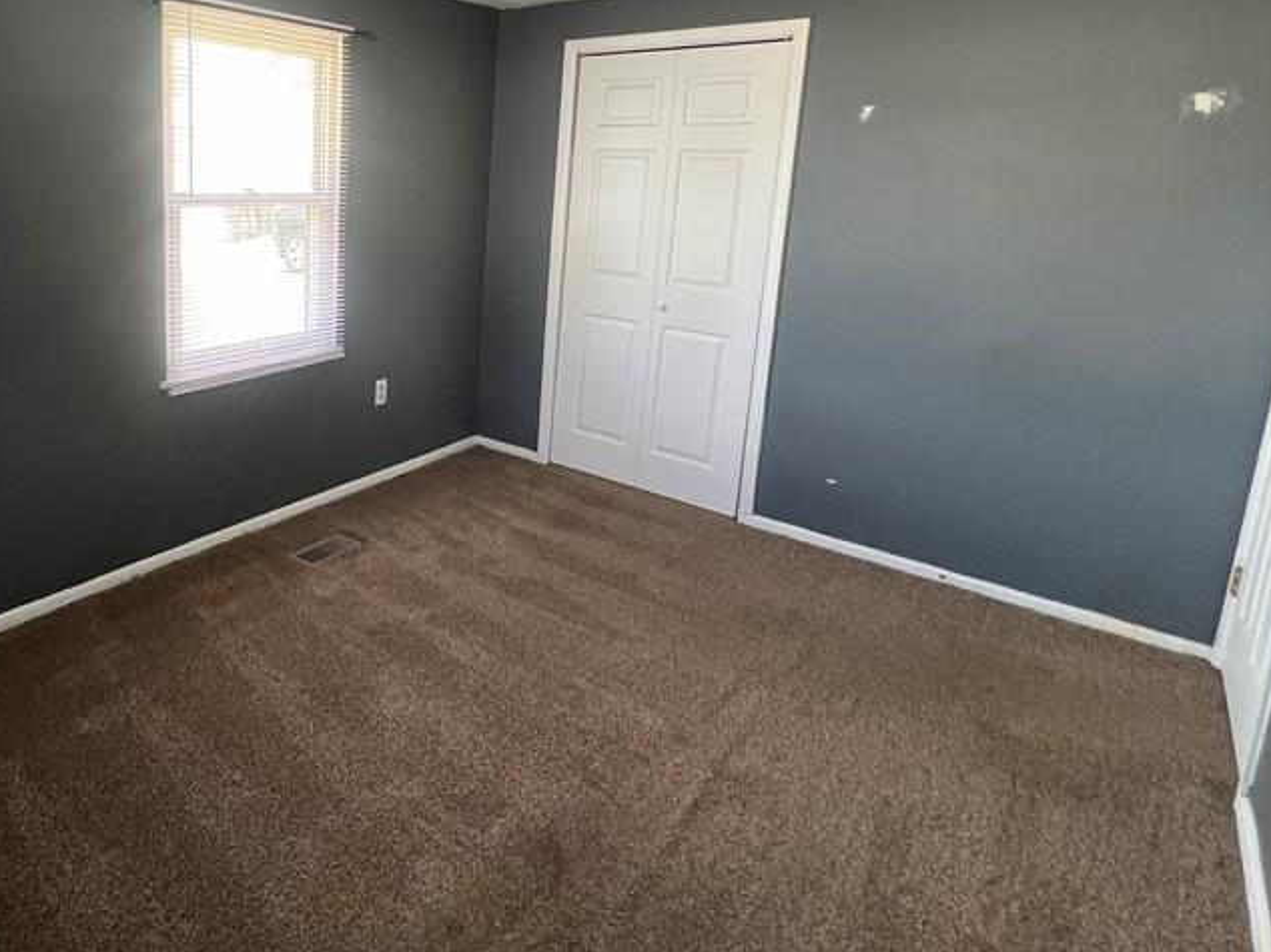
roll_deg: -0.4
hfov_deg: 73.8
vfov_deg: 61.8
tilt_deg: -9.8
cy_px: 317
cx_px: 329
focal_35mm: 21
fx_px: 771
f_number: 1.8
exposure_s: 1/99
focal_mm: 1.57
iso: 200
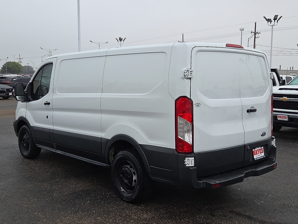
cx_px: 149
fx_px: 336
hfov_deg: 47.9
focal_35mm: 39
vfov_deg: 36.8
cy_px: 112
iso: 76
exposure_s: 1/1000
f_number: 1.8
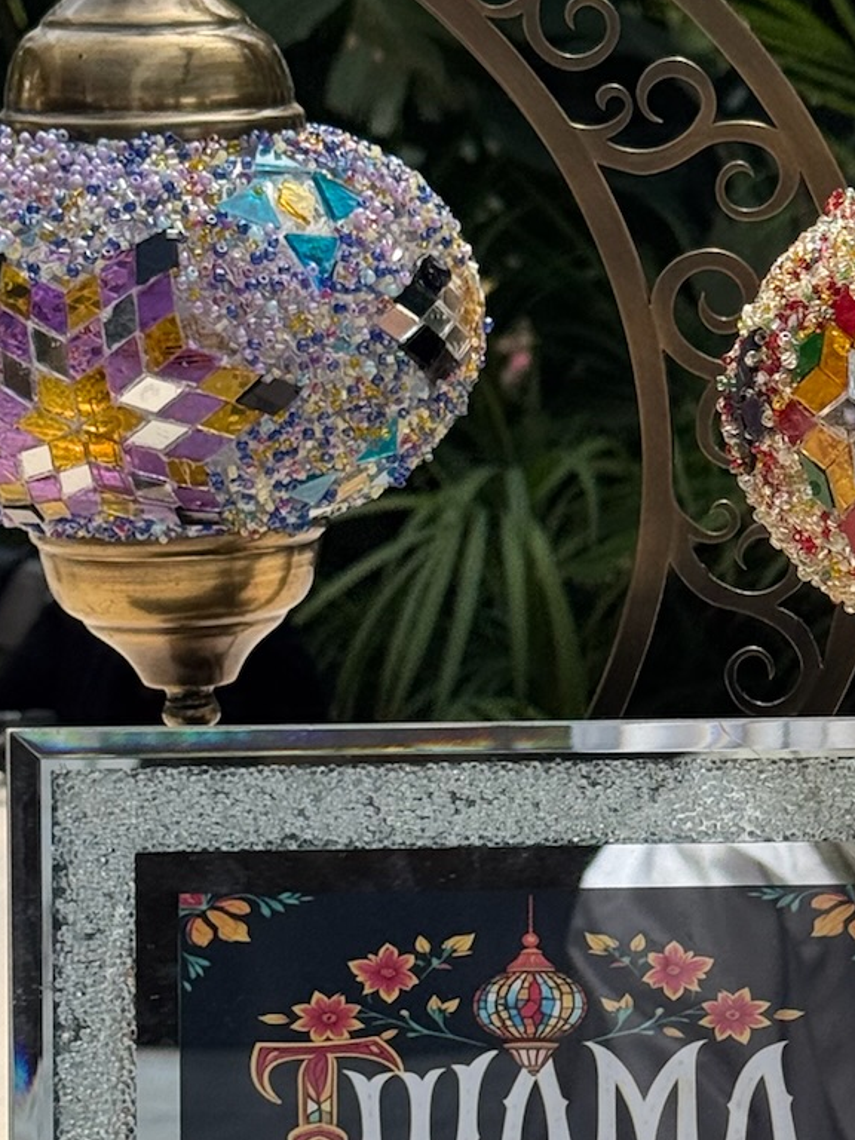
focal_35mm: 128
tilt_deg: -9.9
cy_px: 727
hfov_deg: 11.4
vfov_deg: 15.4
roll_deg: +0.1
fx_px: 4215
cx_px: 916
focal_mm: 6.76
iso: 64
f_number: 1.78
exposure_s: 1/1869
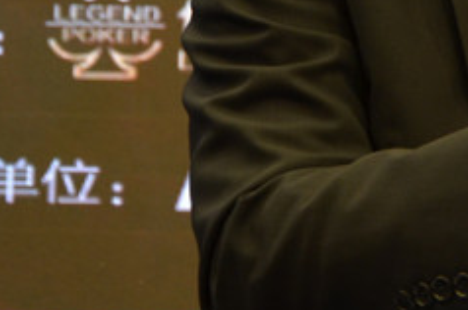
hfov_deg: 3.3
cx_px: 617
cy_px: -191
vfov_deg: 2.2
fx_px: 8166
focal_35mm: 629
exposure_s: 1/60
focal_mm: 105
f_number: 5.6
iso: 640
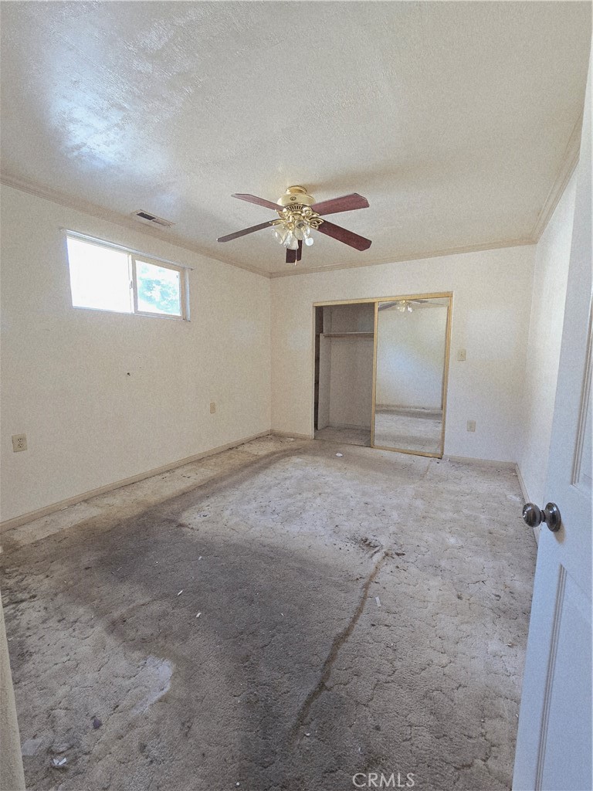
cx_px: 296
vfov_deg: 106.2
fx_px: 297
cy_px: 396
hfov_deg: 89.9
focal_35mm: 13
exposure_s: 1/60
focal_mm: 2.2
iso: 400
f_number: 2.2
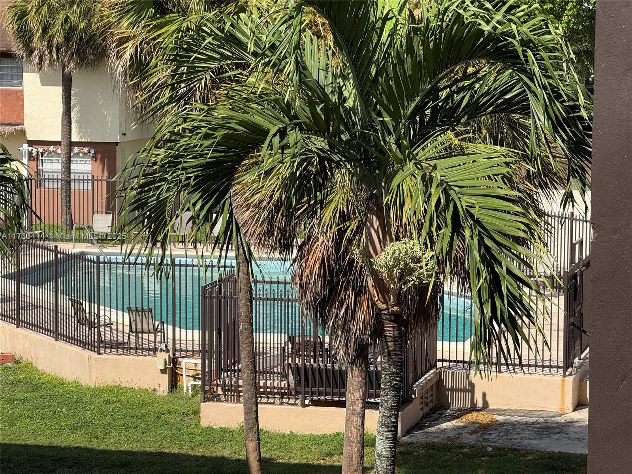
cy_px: 237
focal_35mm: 120
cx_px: 316
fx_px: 2191
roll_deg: -0.1
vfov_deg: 12.3
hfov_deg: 16.4
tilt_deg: -6.9
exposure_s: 1/1004
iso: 50
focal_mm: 15.66
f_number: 2.8
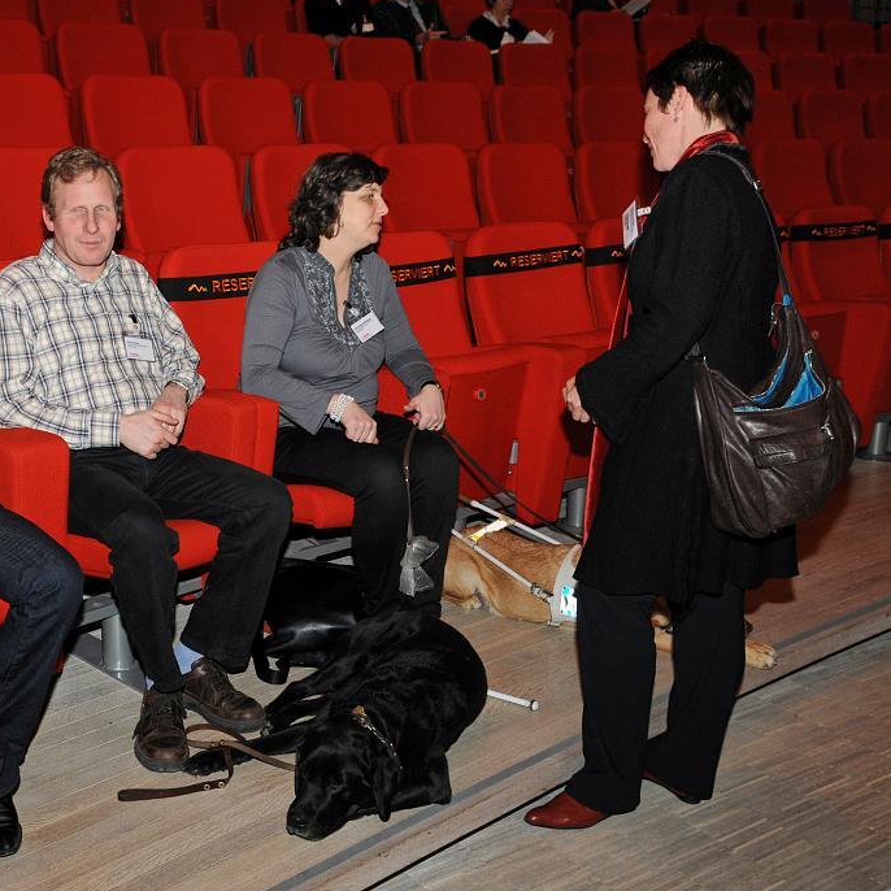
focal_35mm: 43
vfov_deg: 39.2
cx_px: 262
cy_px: 442
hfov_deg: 38.5
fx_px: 1252
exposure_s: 1/60
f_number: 5.6
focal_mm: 22
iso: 400
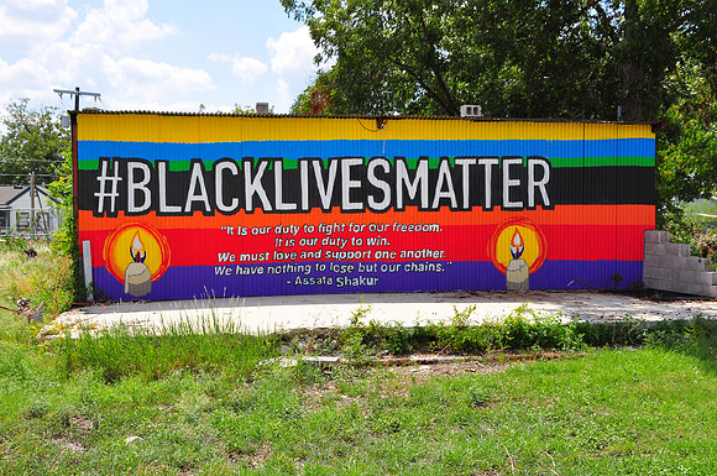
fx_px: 925
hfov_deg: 42.4
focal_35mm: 46
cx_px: 358
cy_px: 238
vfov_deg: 28.9
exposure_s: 1/160
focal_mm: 31
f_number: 14
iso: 200
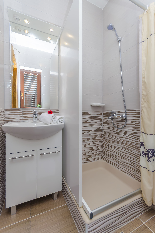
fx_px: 97
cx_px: 78
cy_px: 116
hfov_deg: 77.1
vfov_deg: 100.5
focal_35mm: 15
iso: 250
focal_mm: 10
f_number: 8
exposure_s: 1/80
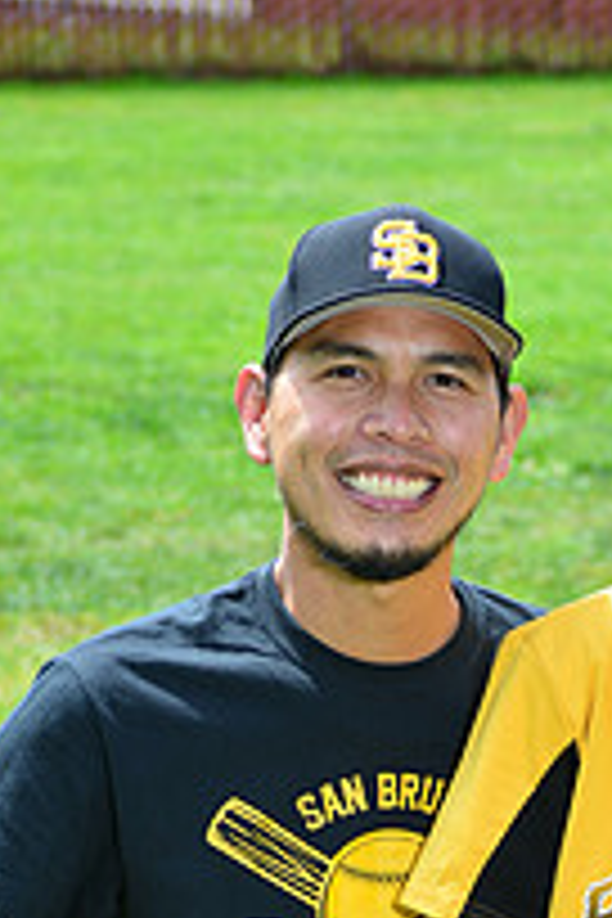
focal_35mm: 270
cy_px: 1107
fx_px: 6884
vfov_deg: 7.6
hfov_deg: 5.1
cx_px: 524
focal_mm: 95
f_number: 8
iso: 200
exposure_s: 1/200
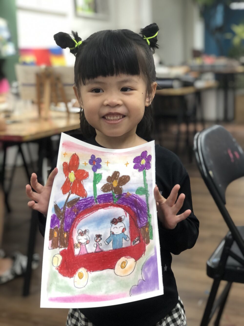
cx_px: 122
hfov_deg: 25.7
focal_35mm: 57
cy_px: 163
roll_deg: +2.4
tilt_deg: -11.9
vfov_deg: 33.8
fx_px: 536
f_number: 2.8
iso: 64
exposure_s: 1/33
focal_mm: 6.6
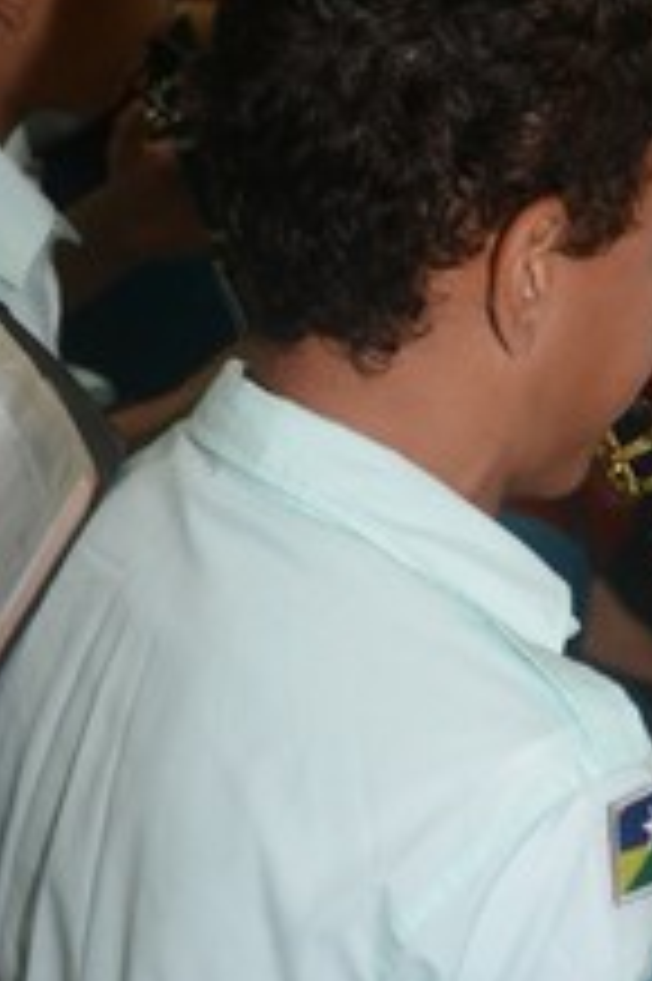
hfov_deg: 8.8
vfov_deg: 13.3
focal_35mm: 155
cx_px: 598
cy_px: 522
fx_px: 4217
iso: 1600
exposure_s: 1/100
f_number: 4.8
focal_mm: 50
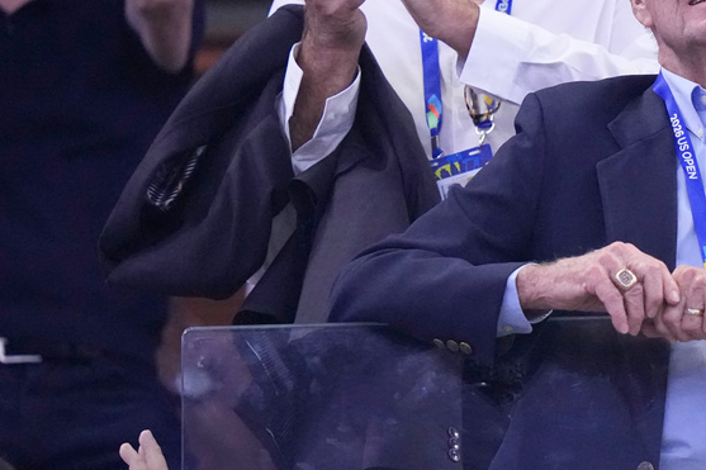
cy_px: 113
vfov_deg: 1.2
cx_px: 603
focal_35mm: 1103
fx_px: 21623
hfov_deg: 1.9
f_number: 2.8
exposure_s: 1/1000
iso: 8000
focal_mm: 400
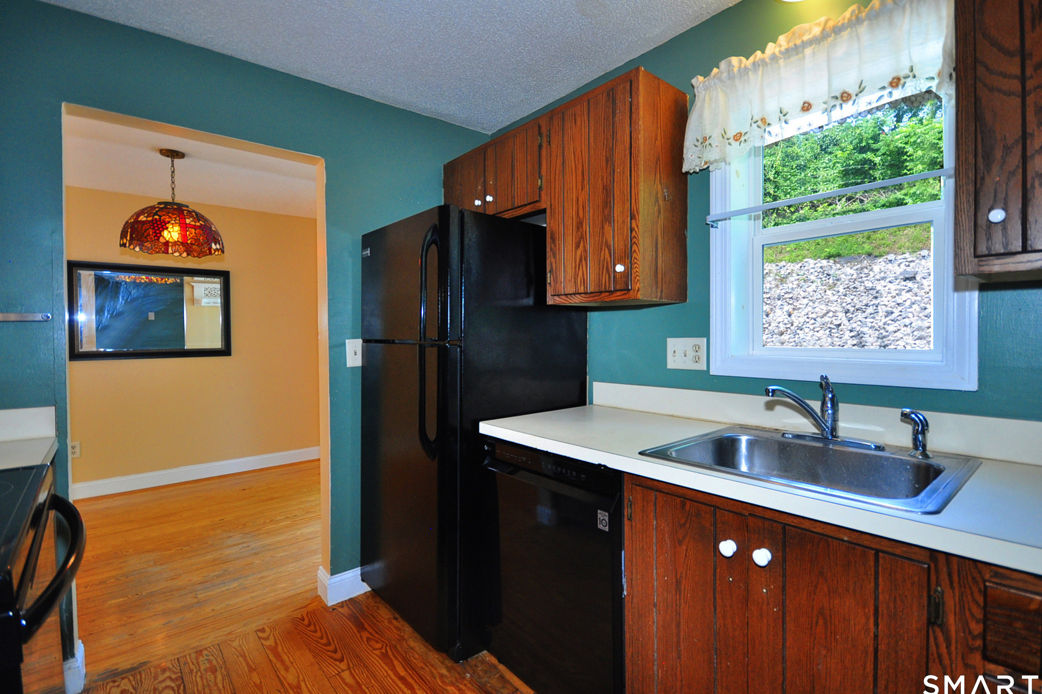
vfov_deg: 73.7
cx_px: 533
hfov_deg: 96.7
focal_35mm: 16
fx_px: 463
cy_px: 336
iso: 500
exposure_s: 1/80
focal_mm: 10
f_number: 4
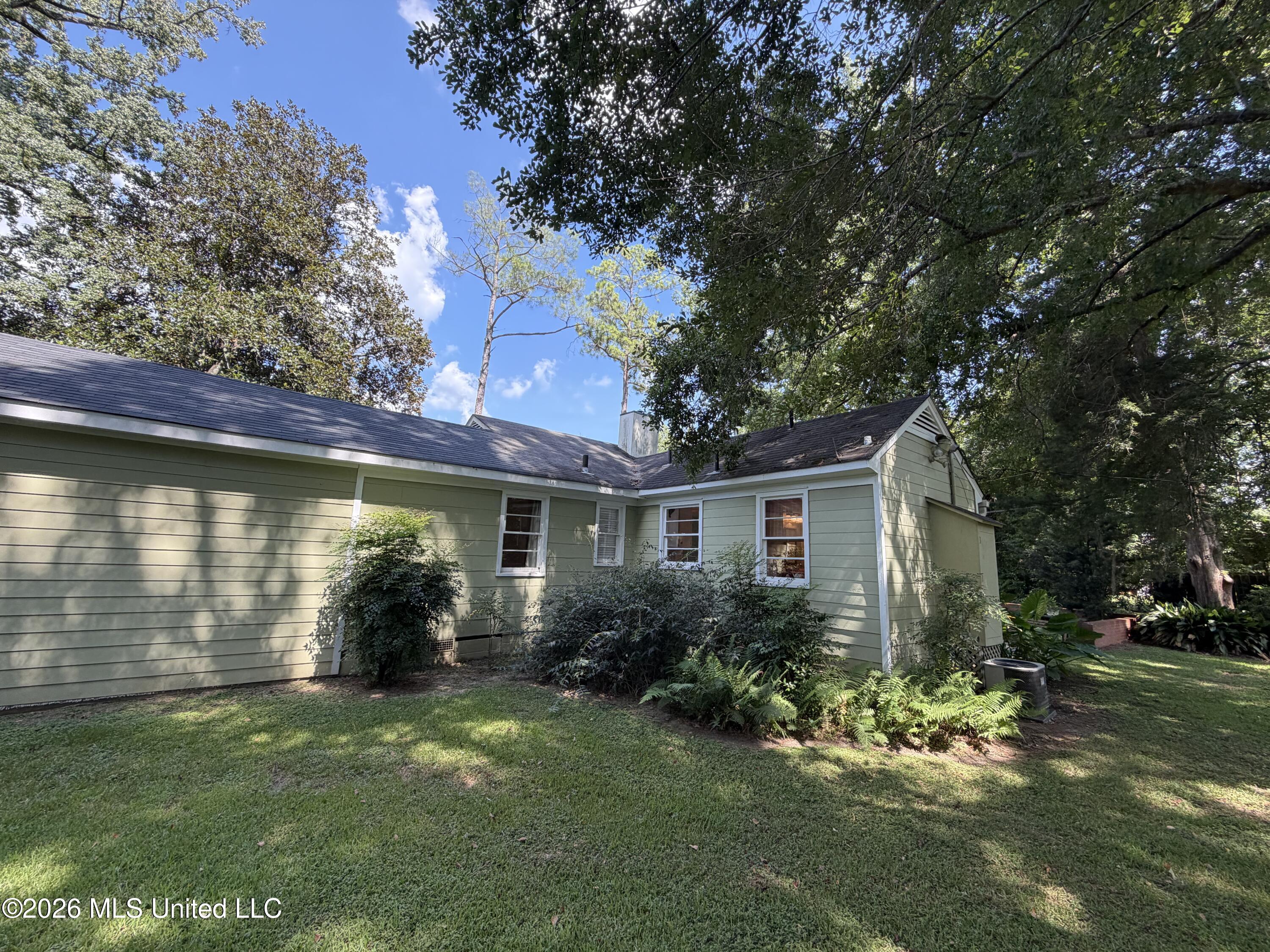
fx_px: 514
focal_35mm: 14
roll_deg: -3.2
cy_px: 476
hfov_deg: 102.1
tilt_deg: +10.0
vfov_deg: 85.7
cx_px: 635
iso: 50
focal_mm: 2.22
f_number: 2.2
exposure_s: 1/193
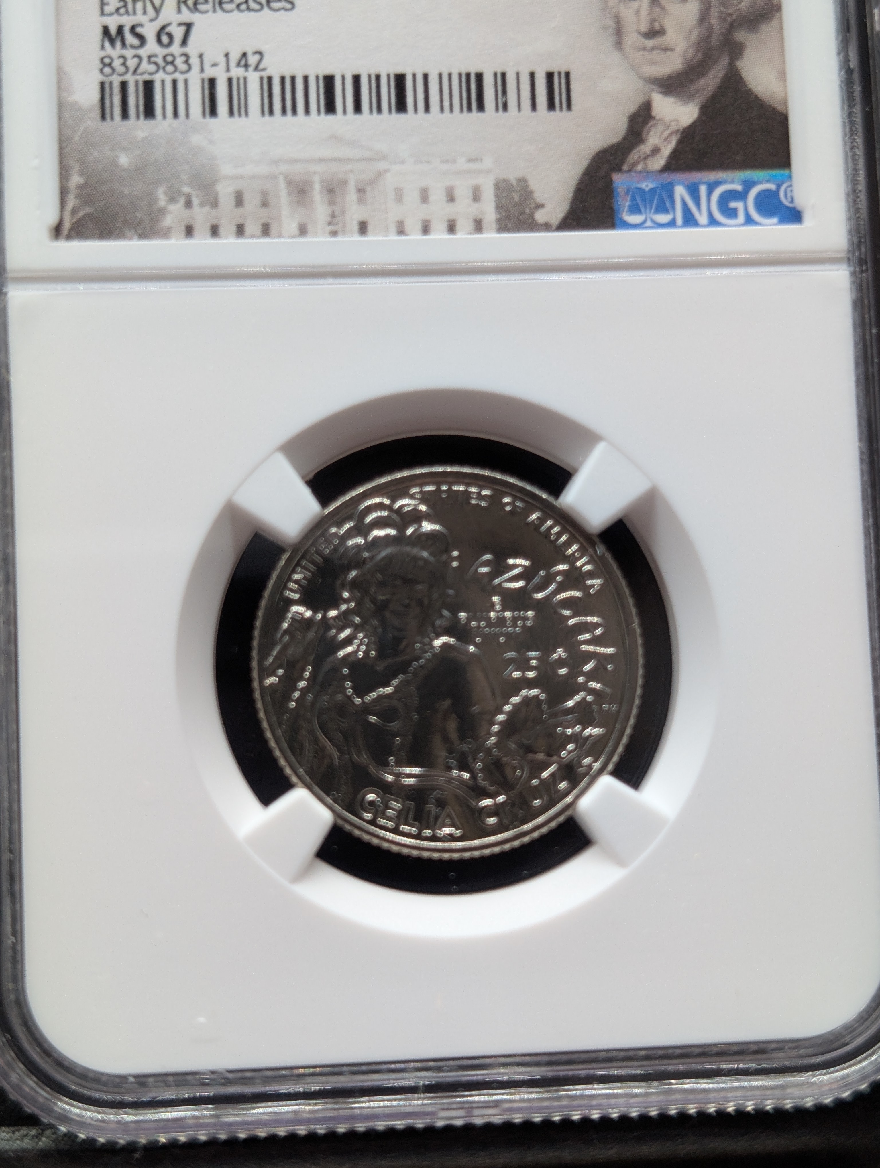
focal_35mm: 49
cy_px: 584
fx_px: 1657
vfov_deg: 38.9
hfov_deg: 29.7
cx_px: 440
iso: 68
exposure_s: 1/75.7
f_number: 1.68
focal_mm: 6.9
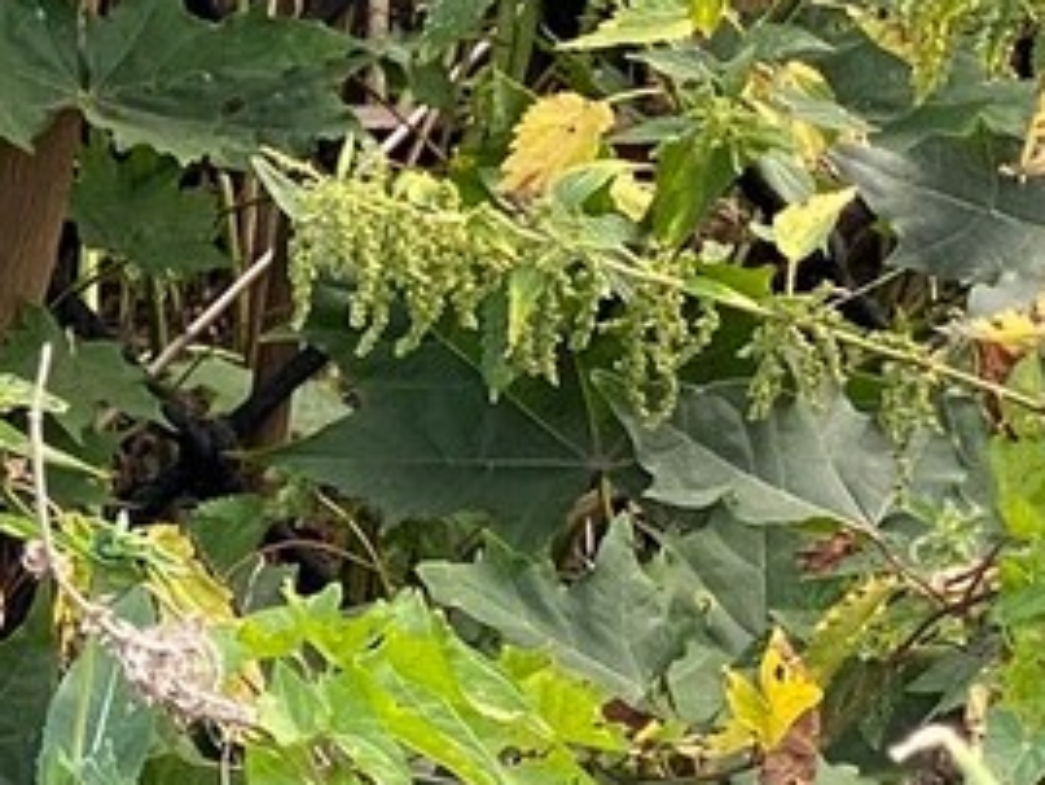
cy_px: -43
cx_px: -1717
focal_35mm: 278
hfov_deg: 6.7
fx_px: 8396
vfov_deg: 5.3
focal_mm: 6
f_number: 2
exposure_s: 1/122
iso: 20
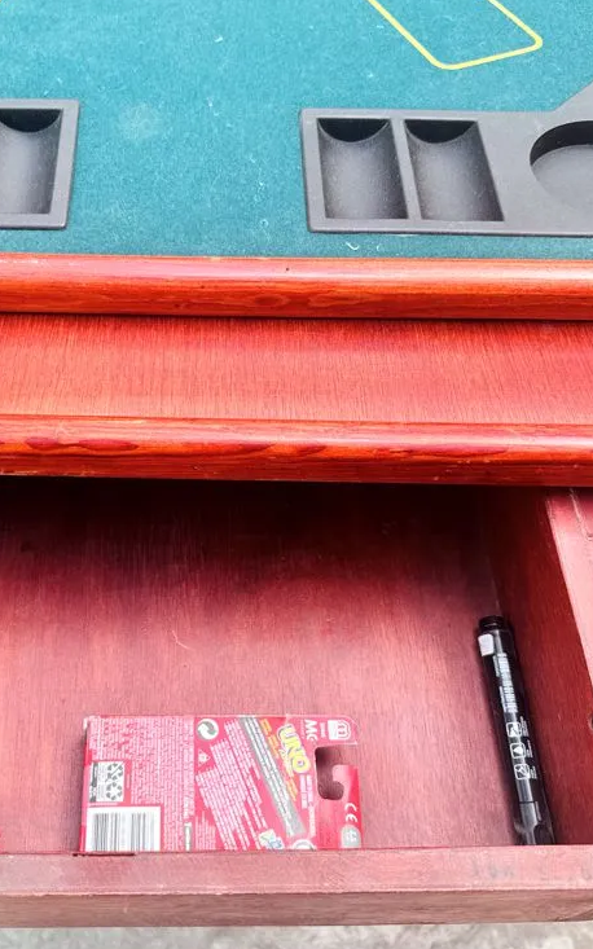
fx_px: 905
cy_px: 462
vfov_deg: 55.3
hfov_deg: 35.9
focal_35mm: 35
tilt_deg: -52.8
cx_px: 193
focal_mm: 6.76
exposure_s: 1/336
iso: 80
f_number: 1.78
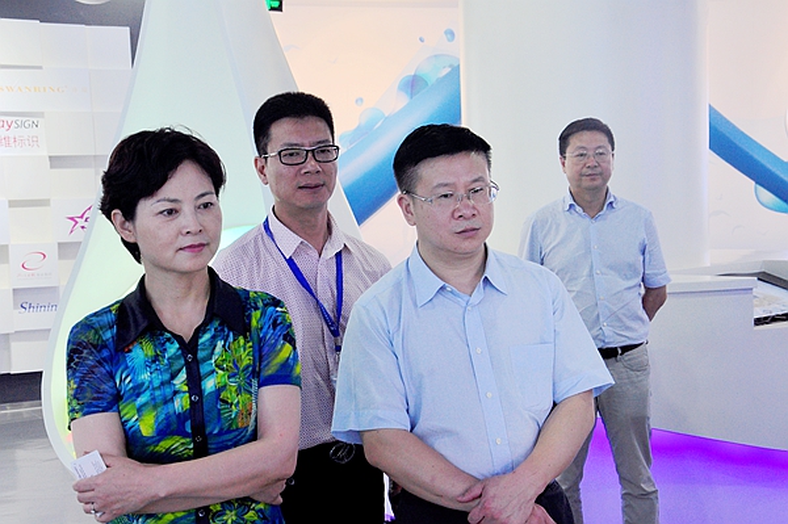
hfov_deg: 35.1
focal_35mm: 57
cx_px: 394
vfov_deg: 23.7
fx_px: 1247
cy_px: 262
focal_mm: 38
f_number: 8
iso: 250
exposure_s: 1/20
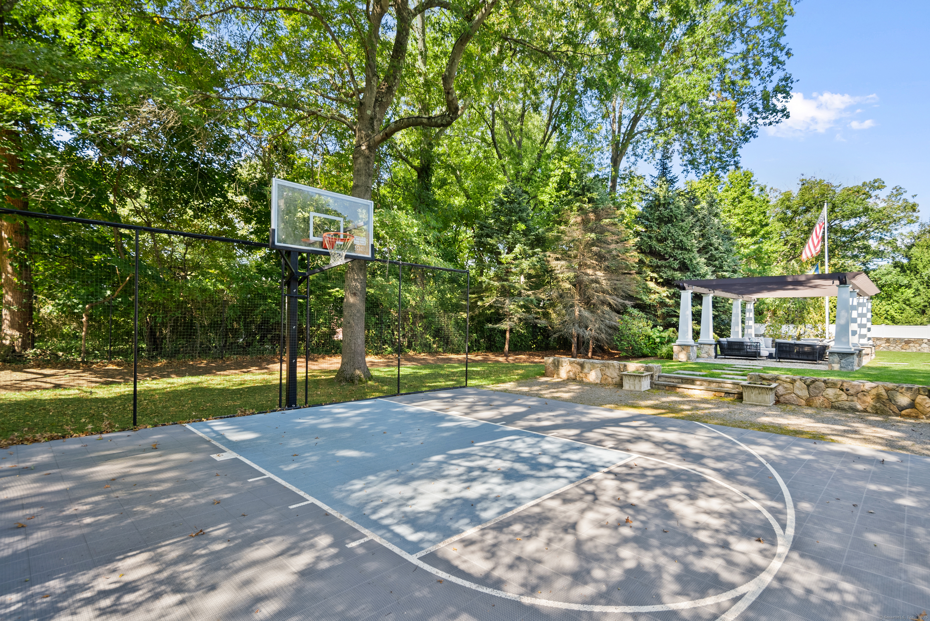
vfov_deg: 70.5
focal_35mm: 17
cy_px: 310
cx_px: 465
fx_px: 439
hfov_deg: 93.2
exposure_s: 1/20
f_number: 7.1
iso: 100
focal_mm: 17
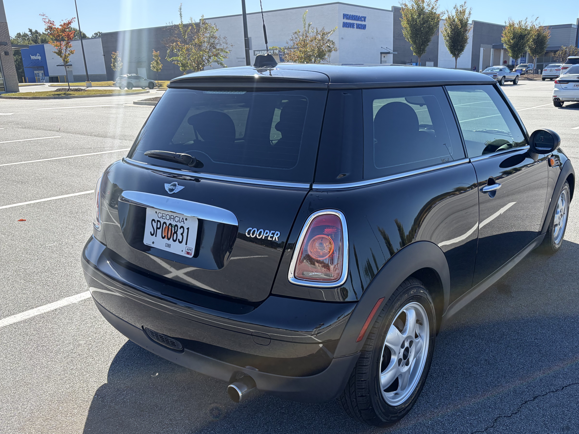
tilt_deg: -16.9
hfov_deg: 57.9
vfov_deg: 45.4
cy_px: 243
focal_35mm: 31
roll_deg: +1.3
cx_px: 344
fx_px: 519
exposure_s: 1/1517
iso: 64
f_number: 1.6
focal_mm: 5.96
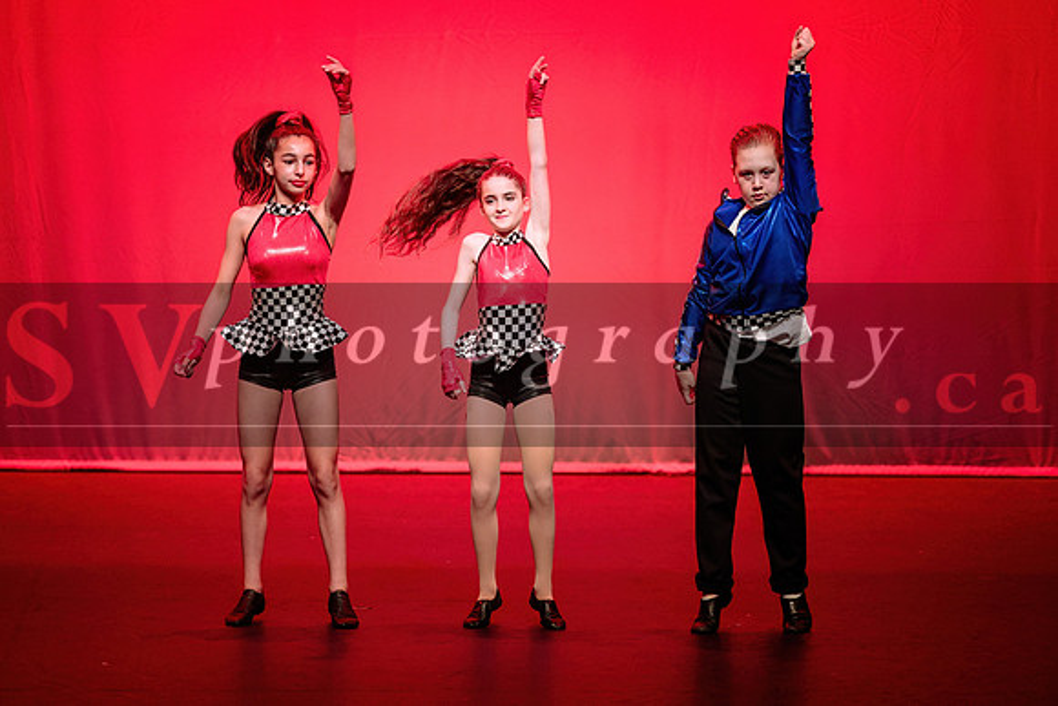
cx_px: 529
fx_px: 5585
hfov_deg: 10.8
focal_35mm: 190
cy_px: 353
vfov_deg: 7.2
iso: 1250
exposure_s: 1/320
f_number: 2.8
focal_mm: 190
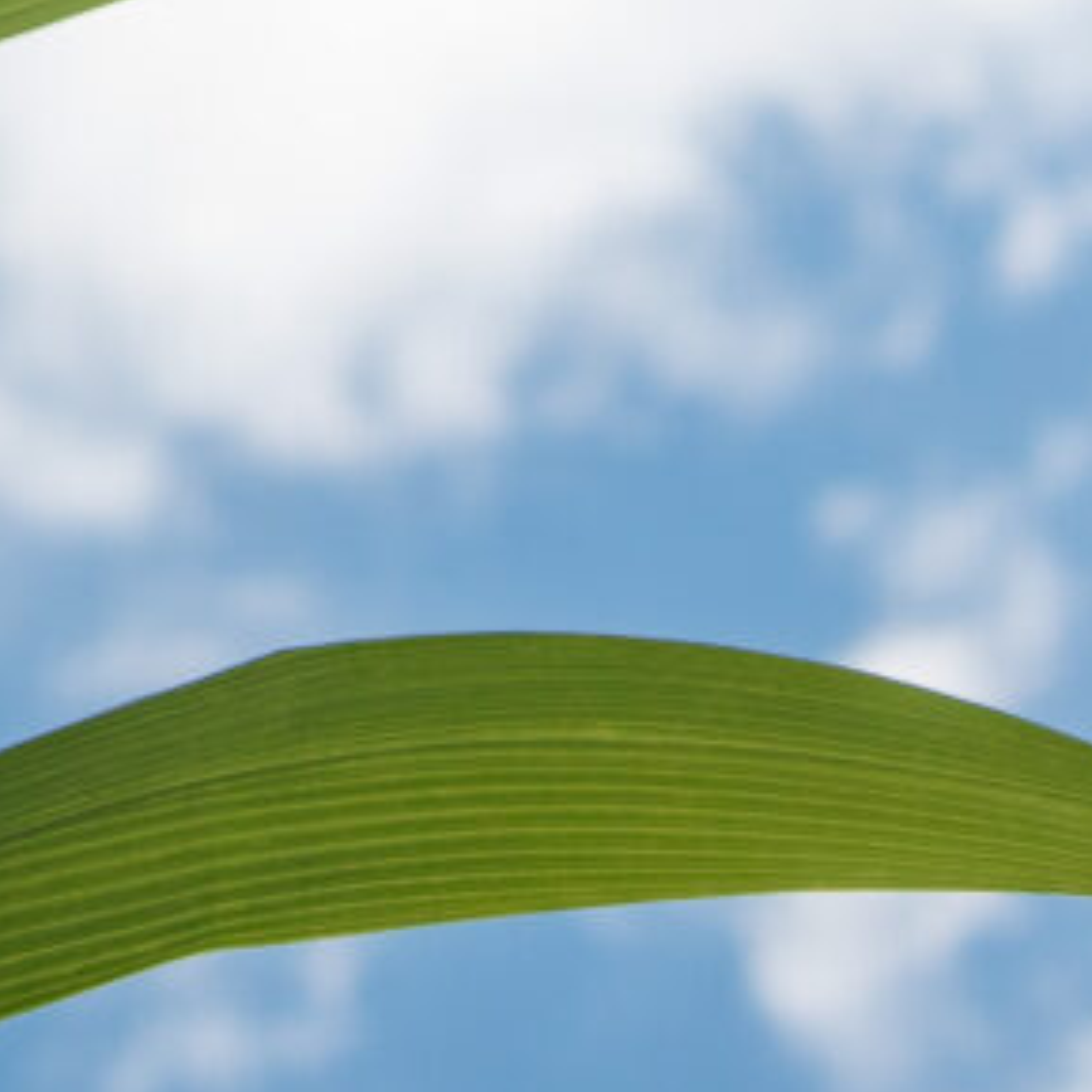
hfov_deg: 10.3
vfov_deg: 10.2
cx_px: -378
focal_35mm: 165
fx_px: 5889
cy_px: -582
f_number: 5.6
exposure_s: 1/4000
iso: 100
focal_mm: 35
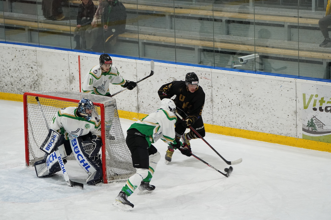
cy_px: 110
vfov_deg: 8.4
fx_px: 1508
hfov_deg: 12.5
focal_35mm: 164
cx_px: 166
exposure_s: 1/800
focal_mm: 164
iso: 5000
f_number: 5.6
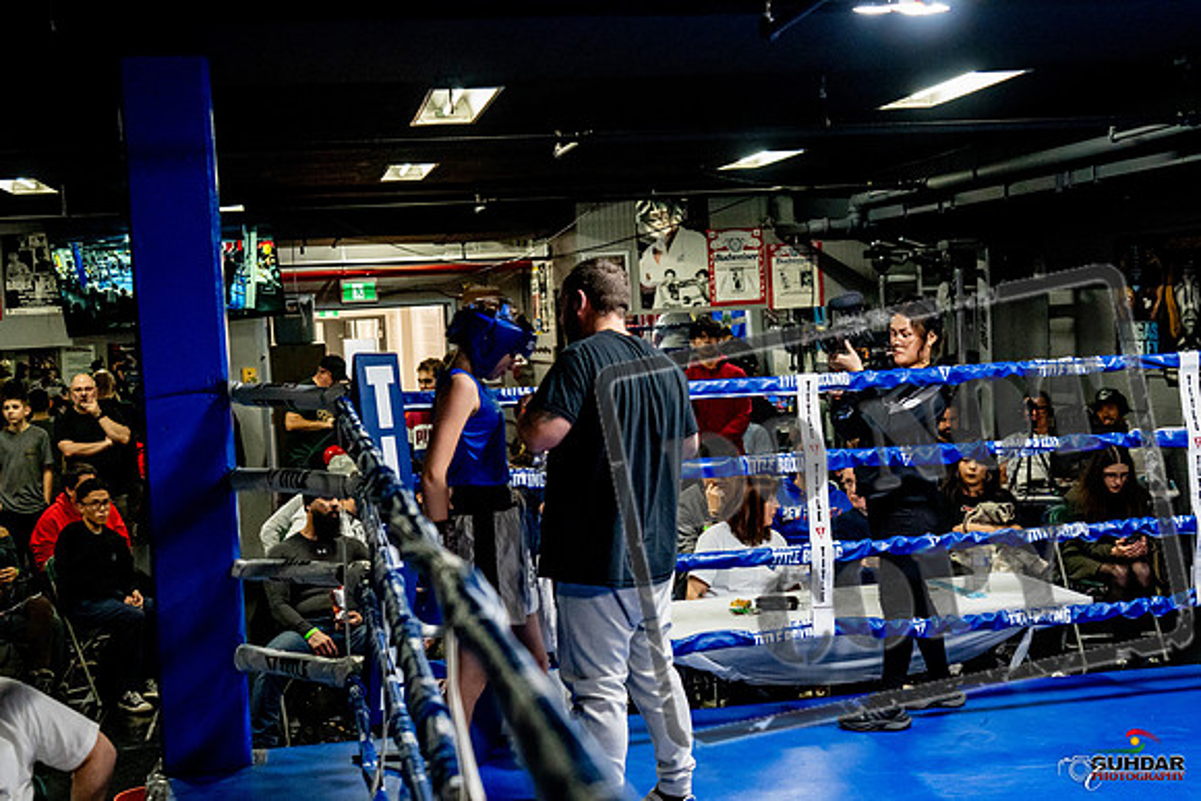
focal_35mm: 52
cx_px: 600
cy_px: 400
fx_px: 1735
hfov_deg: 38.2
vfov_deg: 26.0
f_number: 2.8
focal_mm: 35
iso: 5000
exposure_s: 1/800
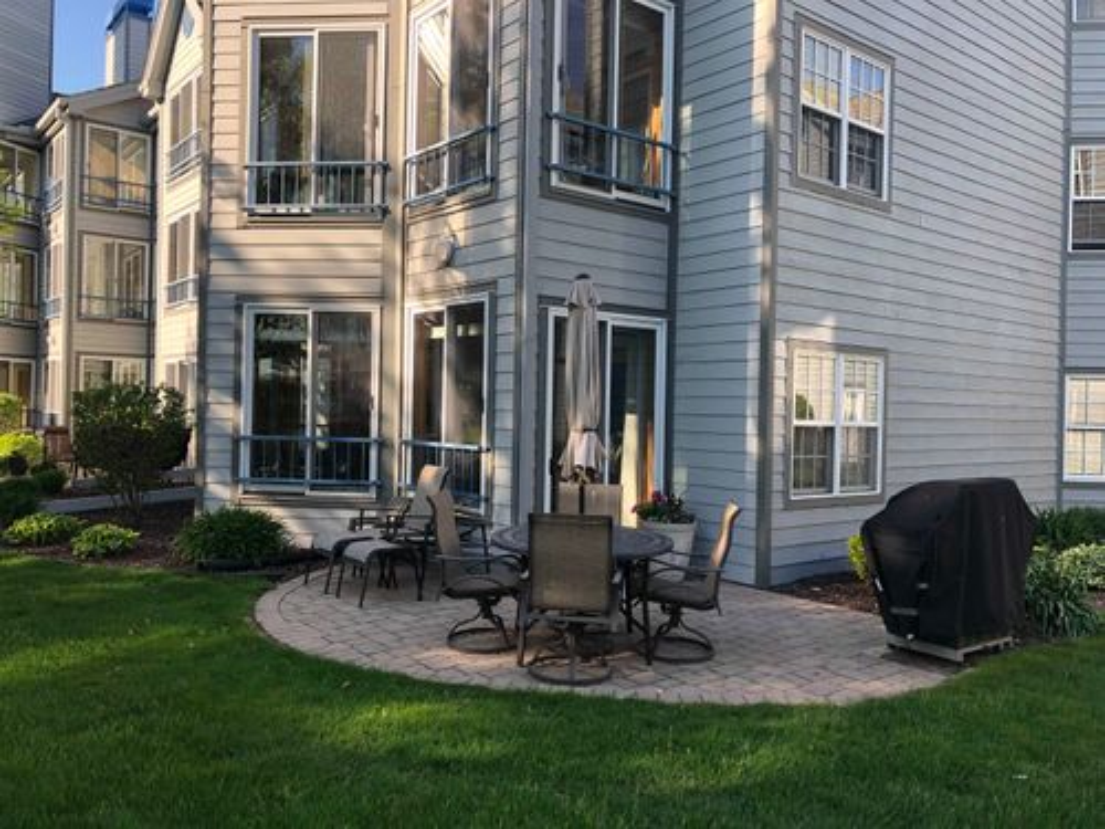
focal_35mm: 28
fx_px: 894
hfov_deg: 63.4
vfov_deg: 49.7
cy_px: 414
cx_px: 552
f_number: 1.8
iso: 20
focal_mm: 4
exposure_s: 1/279
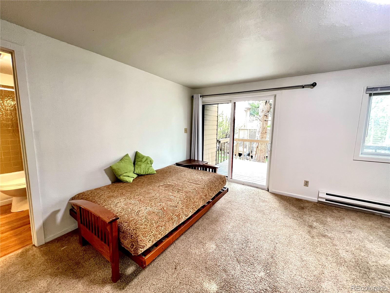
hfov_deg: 106.2
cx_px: 195
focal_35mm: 13
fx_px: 146
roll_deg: -1.0
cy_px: 146
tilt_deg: -7.5
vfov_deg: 89.9
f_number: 1.8
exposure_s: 1/60
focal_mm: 1.57
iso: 400
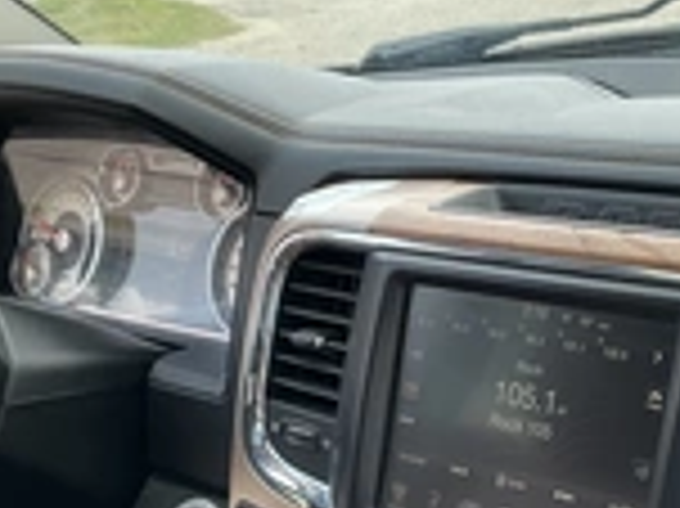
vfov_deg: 18.6
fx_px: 1511
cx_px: 392
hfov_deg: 25.3
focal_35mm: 77
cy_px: 517
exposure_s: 1/122
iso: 20
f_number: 1.8
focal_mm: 3
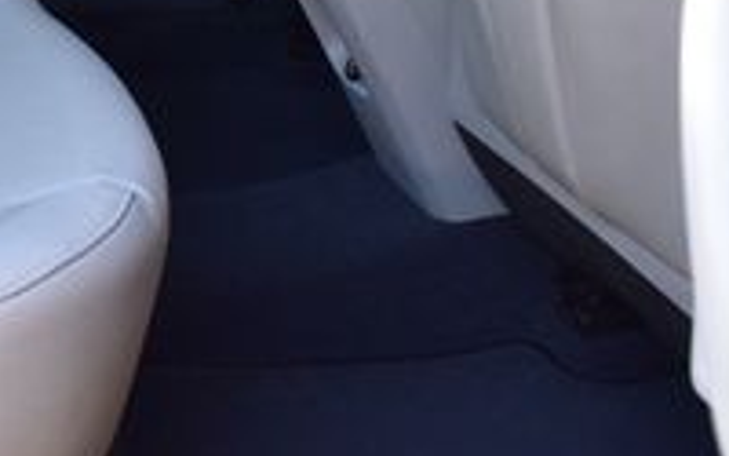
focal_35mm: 88
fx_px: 1748
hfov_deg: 22.3
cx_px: -62
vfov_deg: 13.8
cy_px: -270
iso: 400
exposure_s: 1/30
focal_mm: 18
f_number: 7.1
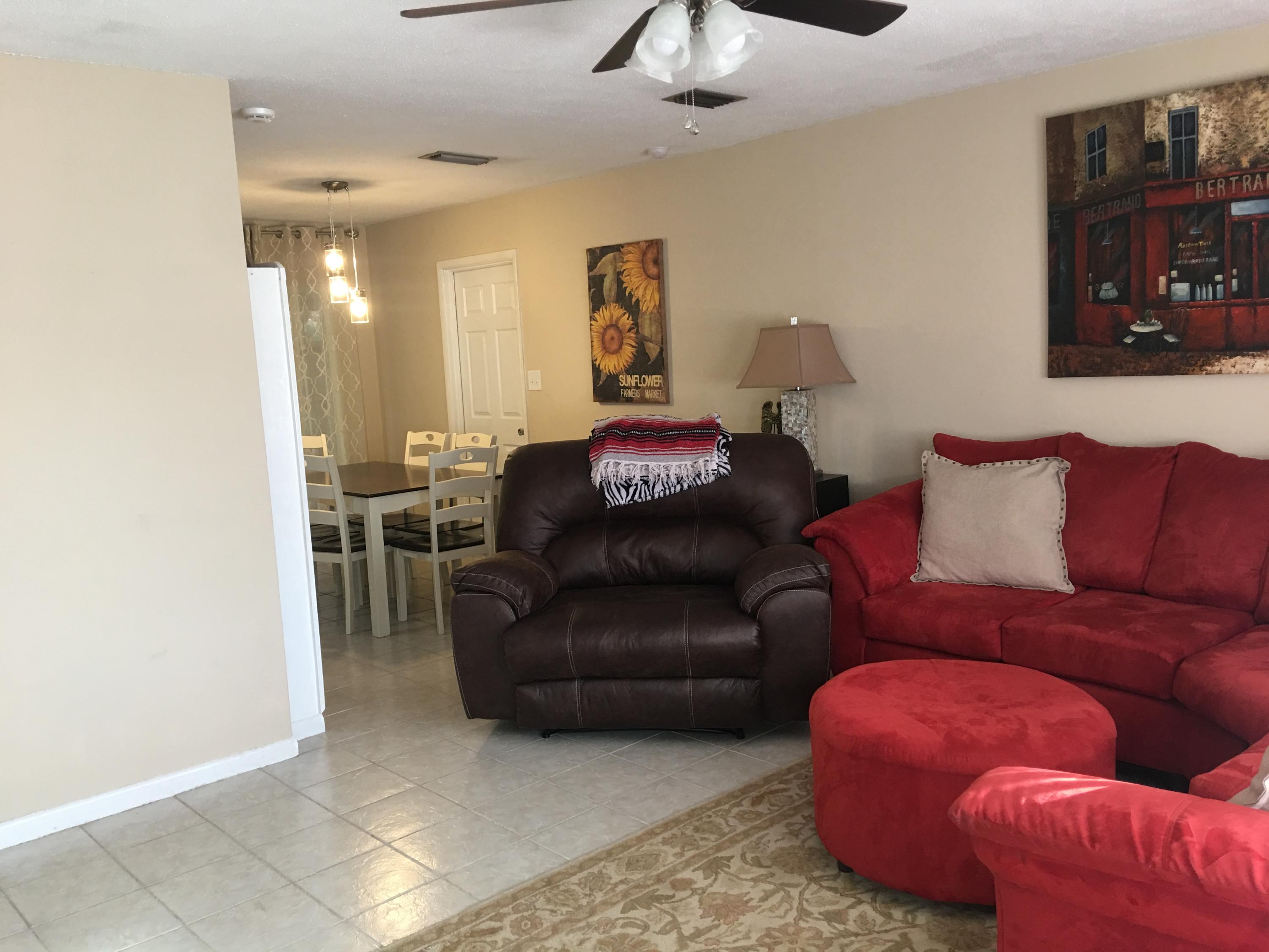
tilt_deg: -6.0
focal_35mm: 29
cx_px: 634
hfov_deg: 61.7
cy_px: 476
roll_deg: +3.4
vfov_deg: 48.2
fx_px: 1063
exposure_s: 1/15
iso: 40
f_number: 2.2
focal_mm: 4.15
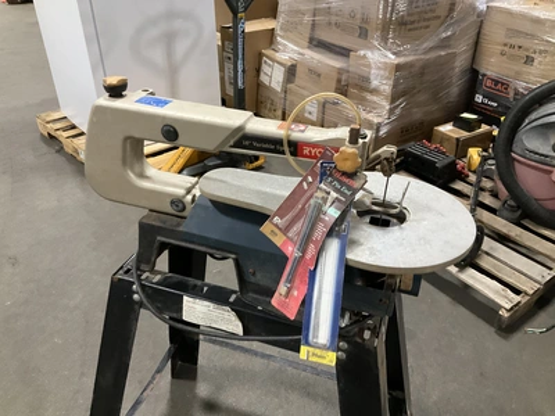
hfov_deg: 61.7
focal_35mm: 29
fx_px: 465
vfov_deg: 48.2
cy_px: 208
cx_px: 278
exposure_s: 1/40
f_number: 1.8
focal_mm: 3
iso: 320
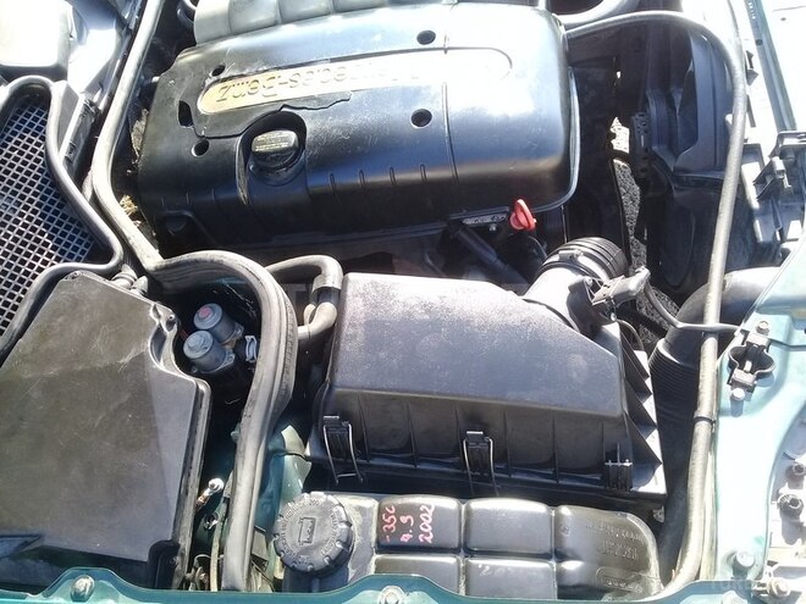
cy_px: 302
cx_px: 403
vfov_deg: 45.4
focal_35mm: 31
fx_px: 722
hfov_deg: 58.4
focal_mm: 3.3
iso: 50
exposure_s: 1/106
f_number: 2.2
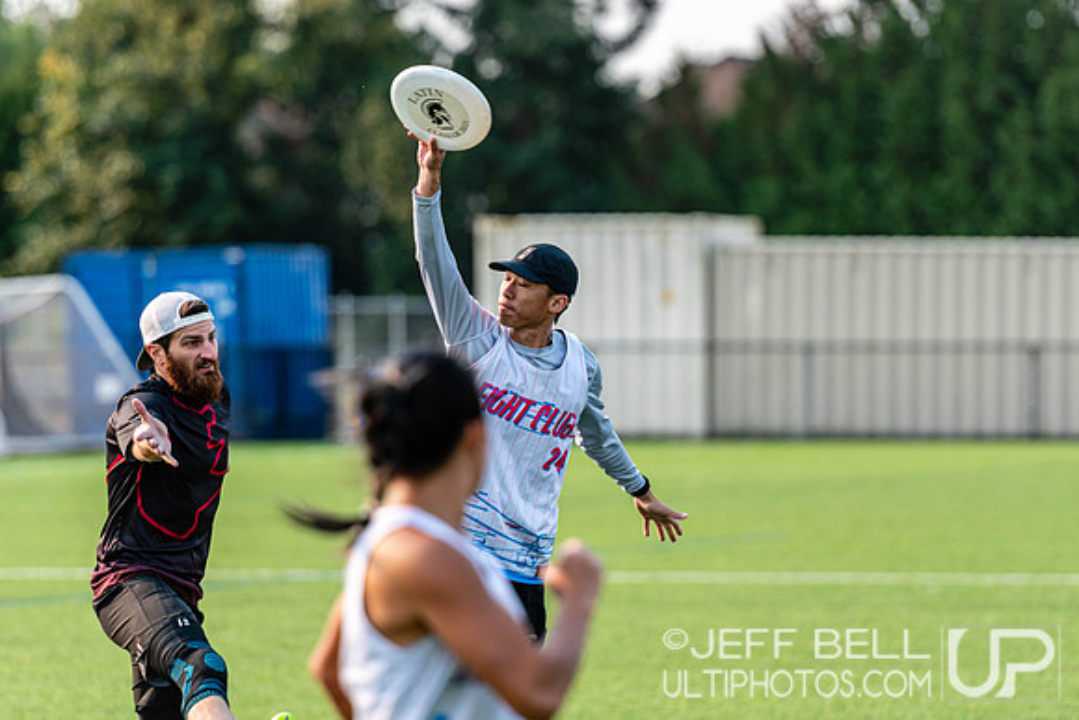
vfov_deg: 4.6
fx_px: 8993
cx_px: 540
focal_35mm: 300
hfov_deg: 6.9
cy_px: 360
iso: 160
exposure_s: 1/1000
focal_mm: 200
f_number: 3.2
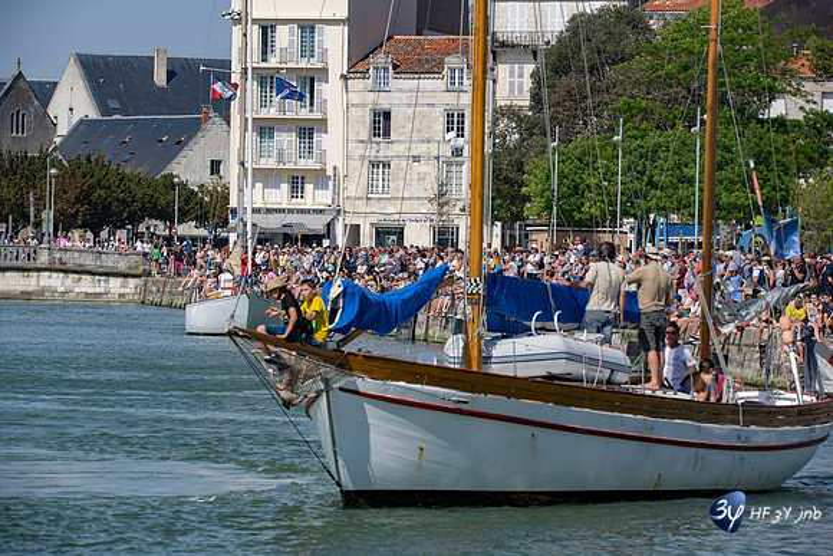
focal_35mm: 220
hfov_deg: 9.4
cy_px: 278
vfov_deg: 6.2
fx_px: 5092
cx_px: 416
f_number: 11
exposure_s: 1/800
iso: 220
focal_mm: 220
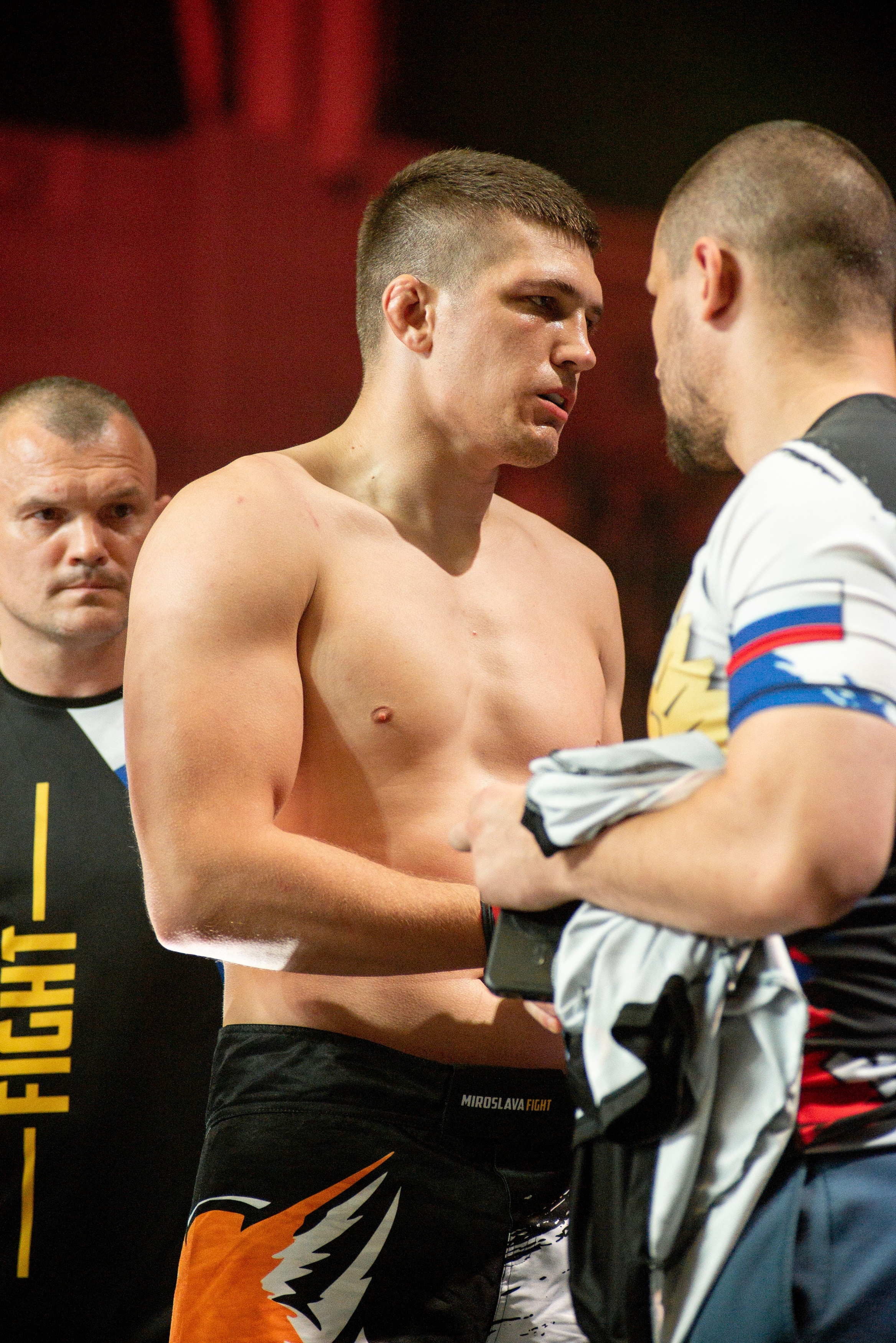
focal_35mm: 160
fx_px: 5968
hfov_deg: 8.6
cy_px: 672
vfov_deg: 12.8
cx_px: 448
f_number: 4
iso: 8000
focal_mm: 160
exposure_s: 1/640
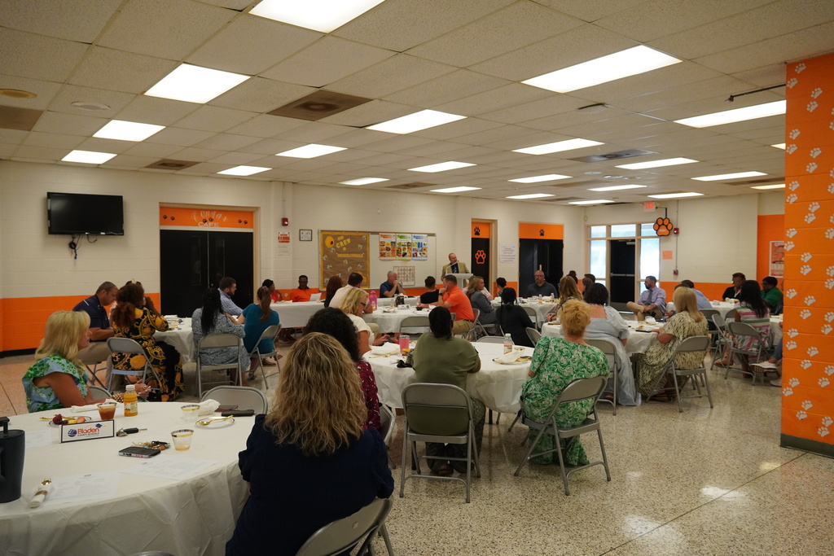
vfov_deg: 47.9
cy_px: 278
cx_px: 417
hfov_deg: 67.4
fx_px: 626
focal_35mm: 27
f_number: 4
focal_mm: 18
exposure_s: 1/160
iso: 1600
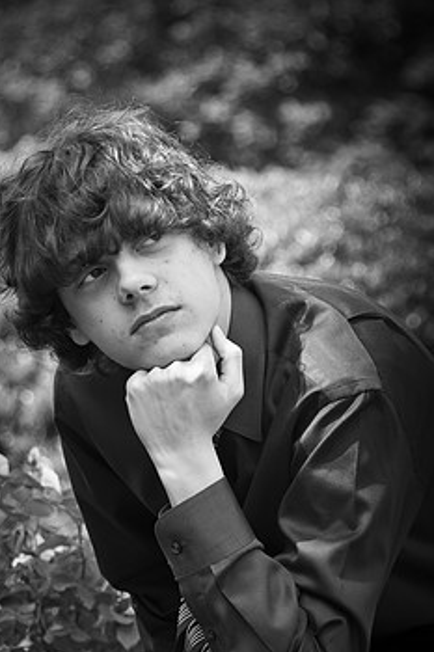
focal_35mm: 289
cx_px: 163
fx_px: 5231
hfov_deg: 4.8
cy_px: 386
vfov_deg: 7.1
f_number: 5.6
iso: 200
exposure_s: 1/250
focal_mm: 150
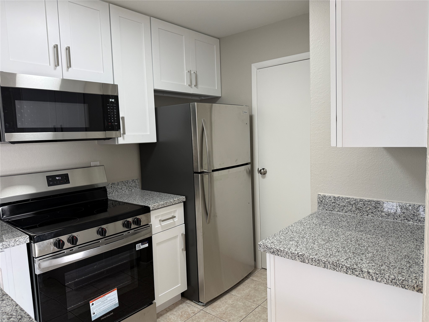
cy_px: 161
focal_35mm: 24
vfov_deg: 56.8
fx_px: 297
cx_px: 214
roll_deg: +2.2
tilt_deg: -4.6
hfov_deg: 71.6
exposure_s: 1/120
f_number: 1.78
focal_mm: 6.76
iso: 100
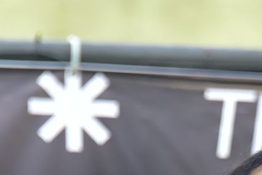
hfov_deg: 2.2
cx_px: 355
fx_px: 6921
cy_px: 473
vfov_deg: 1.4
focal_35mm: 951
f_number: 5.6
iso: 1000
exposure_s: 1/200
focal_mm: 170
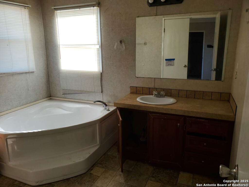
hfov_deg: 67.3
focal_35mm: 26
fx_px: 187
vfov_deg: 53.1
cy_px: 94
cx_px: 124
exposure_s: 1/108
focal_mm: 4.3
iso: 50
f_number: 2.4
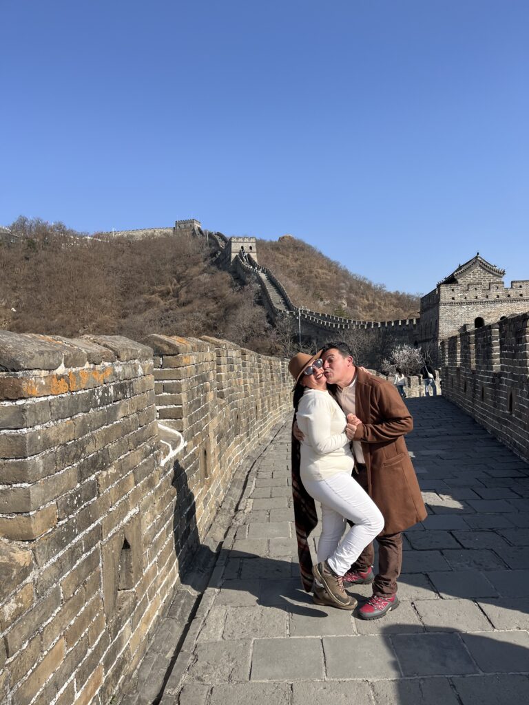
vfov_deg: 67.3
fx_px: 530
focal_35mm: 26
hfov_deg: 53.1
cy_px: 352
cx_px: 264
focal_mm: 5.1
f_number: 1.6
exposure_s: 1/3135
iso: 50
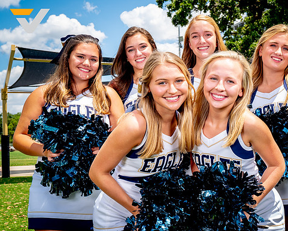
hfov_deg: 34.0
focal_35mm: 55
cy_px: 129
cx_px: 174
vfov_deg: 27.6
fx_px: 469
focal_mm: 37
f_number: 8
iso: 100
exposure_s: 1/125
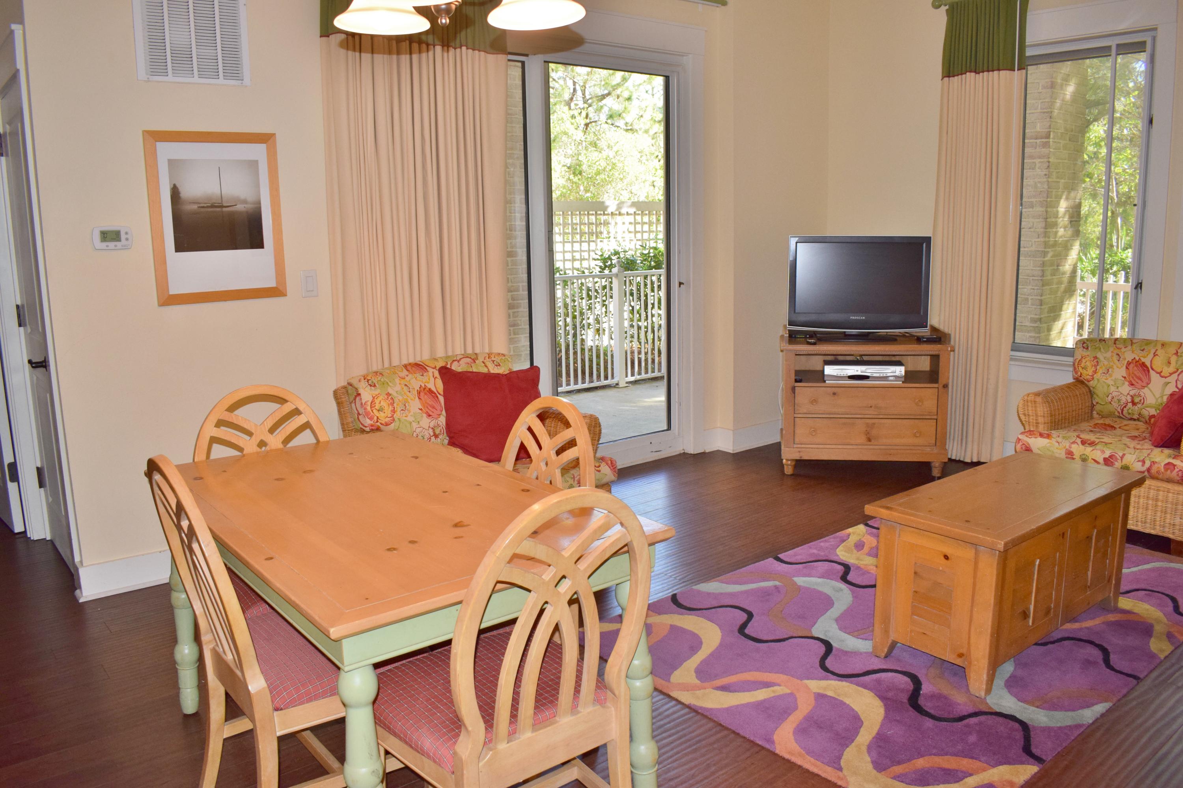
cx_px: 592
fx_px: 887
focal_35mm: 27
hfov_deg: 67.4
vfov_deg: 47.9
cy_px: 394
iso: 800
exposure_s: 1/100
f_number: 5
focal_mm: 18
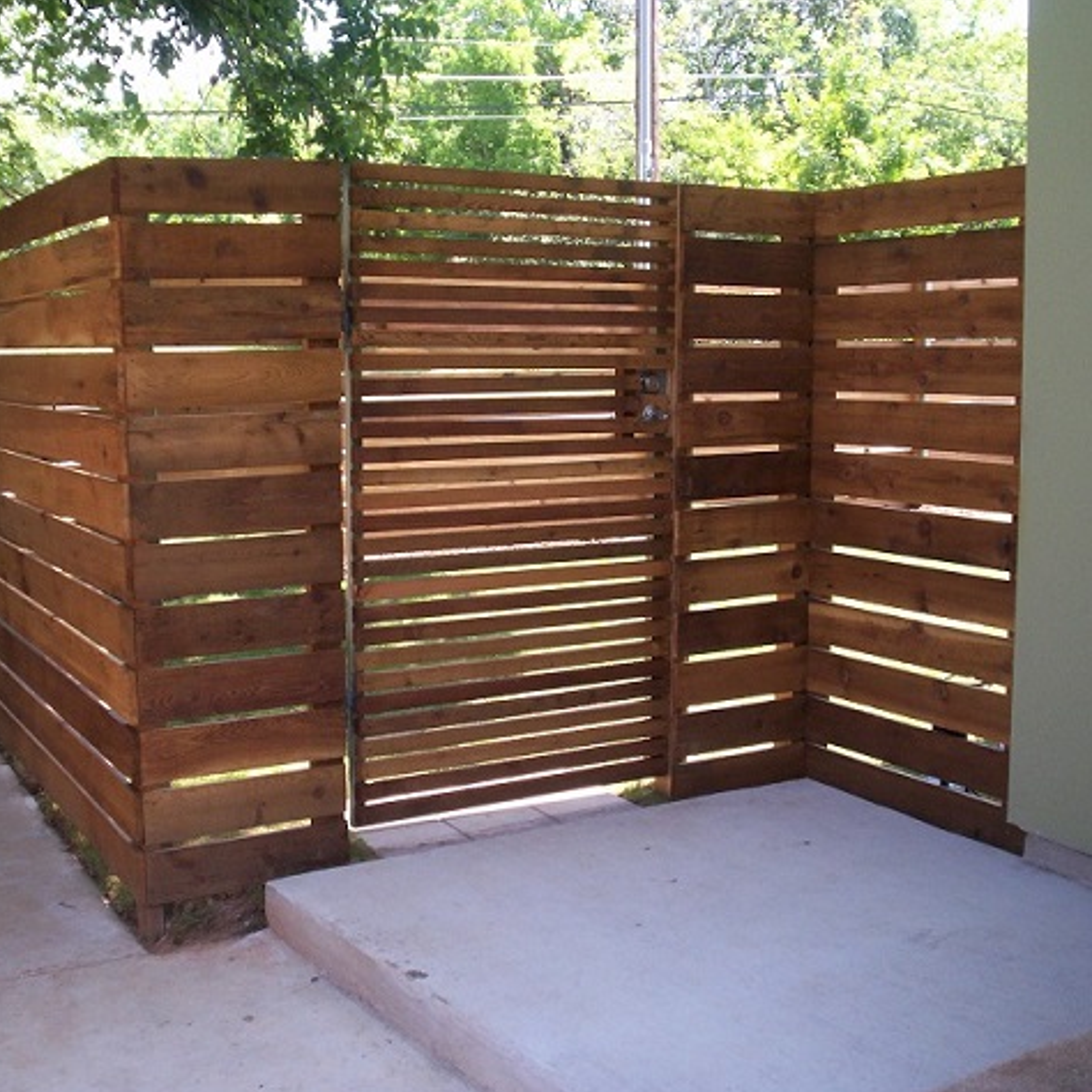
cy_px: 544
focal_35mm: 43
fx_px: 1535
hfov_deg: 38.9
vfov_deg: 39.2
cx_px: 394
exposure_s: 1/72.3
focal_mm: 5.9
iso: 100
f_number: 4.5
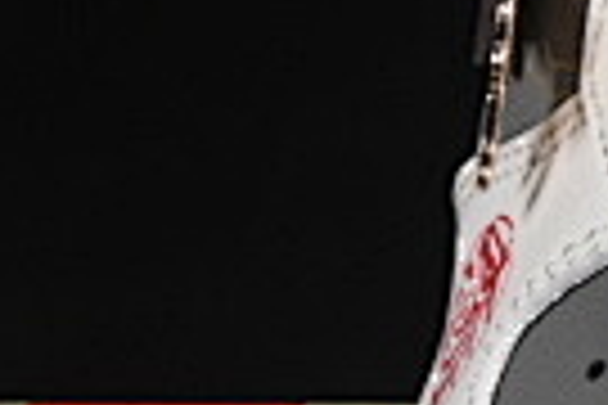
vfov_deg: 2.3
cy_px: 468
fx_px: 10099
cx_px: 1513
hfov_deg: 3.4
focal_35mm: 598
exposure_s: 1/80
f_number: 8
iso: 160
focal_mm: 50
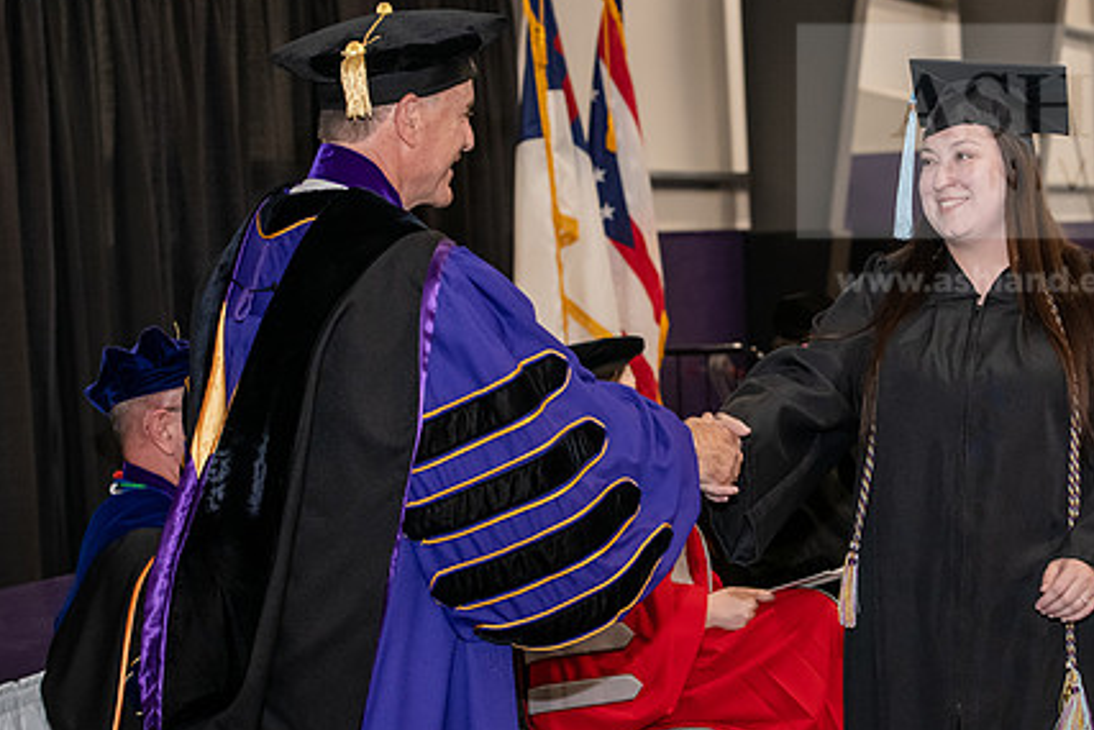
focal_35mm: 95
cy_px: 334
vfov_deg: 14.4
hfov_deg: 21.4
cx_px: 720
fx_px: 2888
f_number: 5
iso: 2500
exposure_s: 1/200
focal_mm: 70
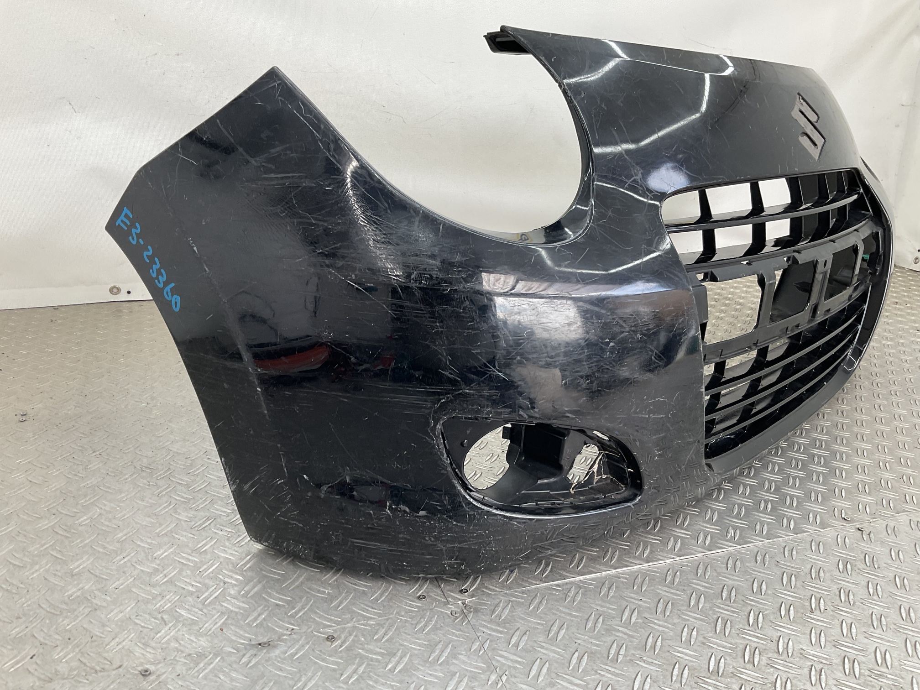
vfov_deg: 48.2
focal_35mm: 29
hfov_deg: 61.7
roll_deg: -5.1
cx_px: 460
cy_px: 345
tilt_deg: -21.4
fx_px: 771
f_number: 1.8
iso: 25
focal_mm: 3
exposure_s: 1/100
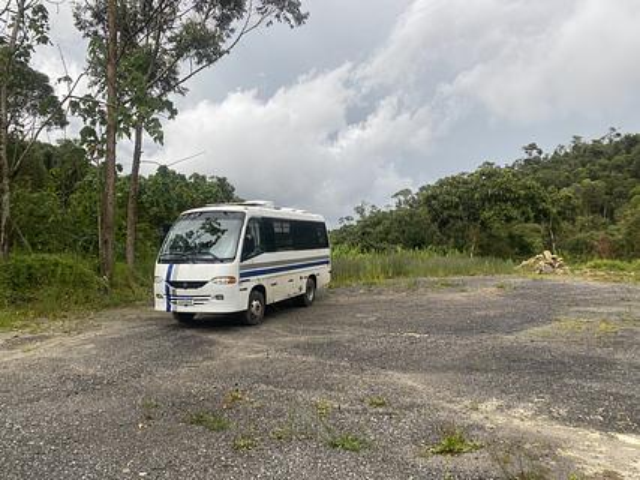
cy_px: 240
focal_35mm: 26
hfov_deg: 67.3
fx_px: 481
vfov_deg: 53.0
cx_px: 320
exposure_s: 1/385
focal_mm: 4.25
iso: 32
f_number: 1.8
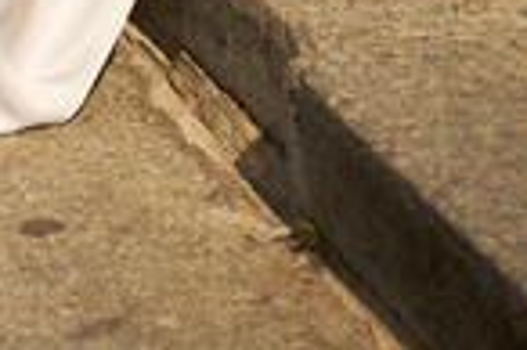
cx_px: -581
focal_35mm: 245
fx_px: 3582
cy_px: -783
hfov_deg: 8.0
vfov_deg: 5.2
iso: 100
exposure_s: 1/12800
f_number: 1.4
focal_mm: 35
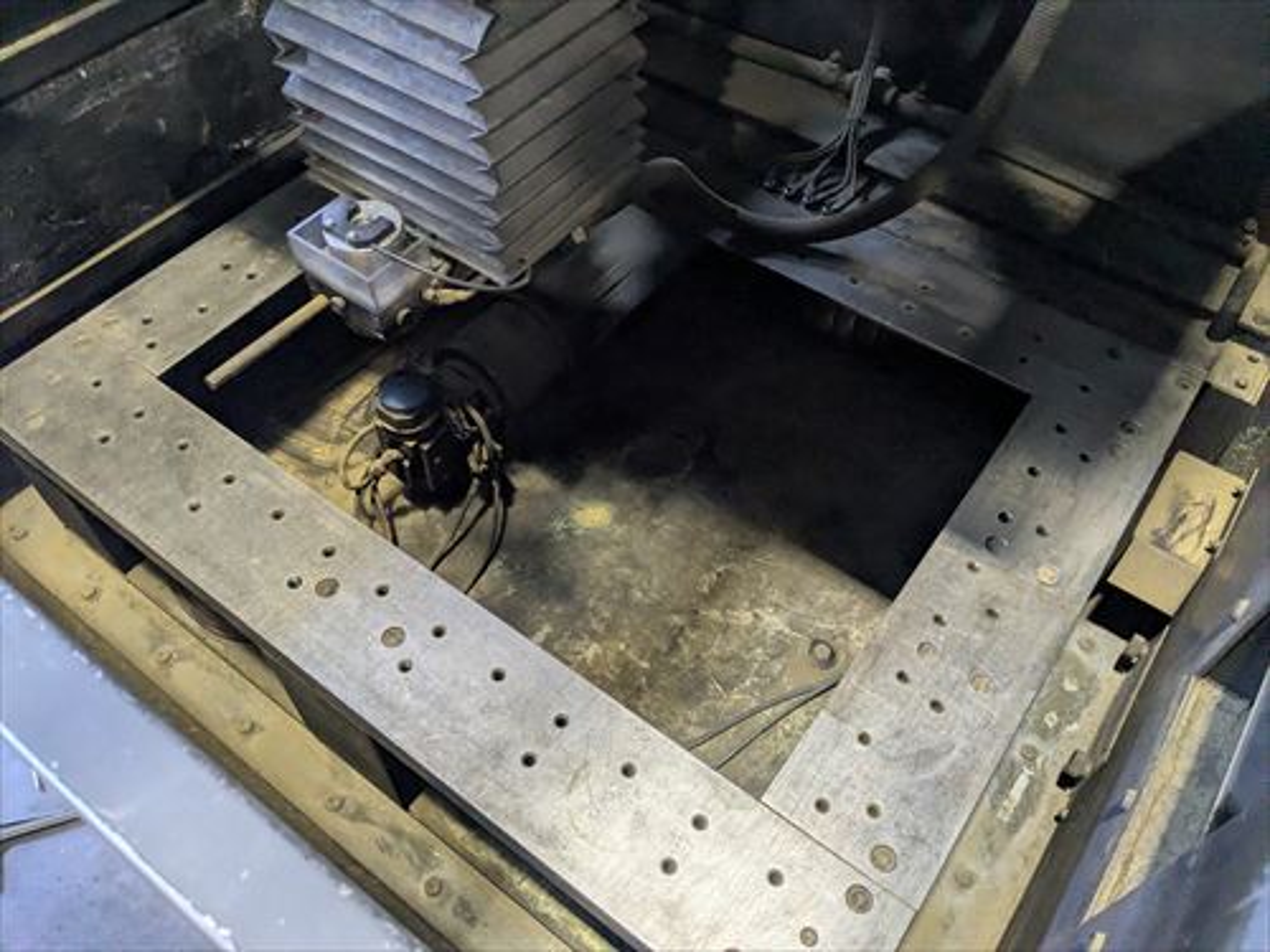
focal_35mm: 27
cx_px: 635
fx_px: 991
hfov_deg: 65.3
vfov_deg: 51.4
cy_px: 476
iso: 364
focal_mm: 4.38
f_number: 1.73
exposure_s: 1/120
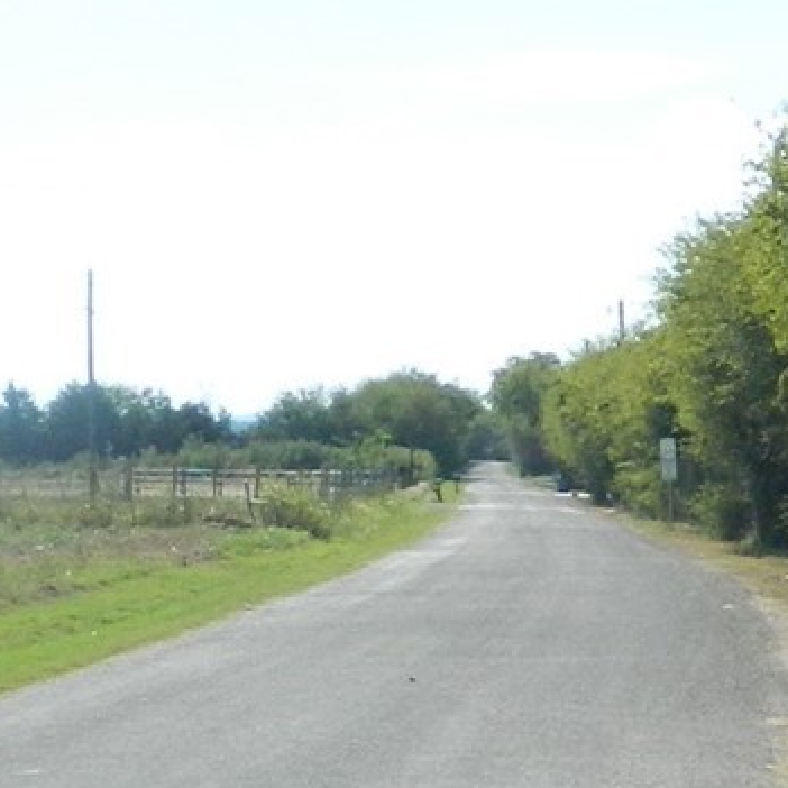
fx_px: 3322
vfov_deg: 13.5
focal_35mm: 129
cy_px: 593
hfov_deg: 13.5
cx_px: 236
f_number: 8.7
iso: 200
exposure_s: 1/500
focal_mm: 4.5
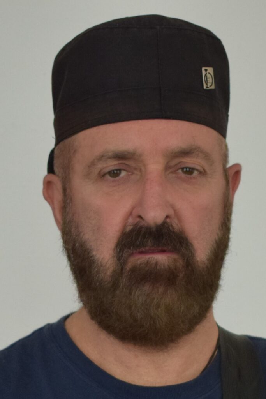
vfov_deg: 42.3
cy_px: 200
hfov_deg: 29.0
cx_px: 133
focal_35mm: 46
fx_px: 515
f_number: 4.2
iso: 640
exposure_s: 1/60
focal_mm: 31
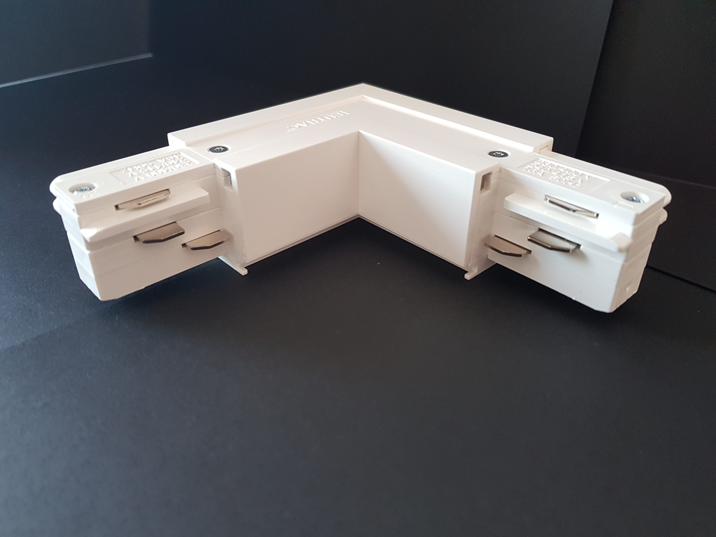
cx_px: 358
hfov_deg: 67.3
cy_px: 268
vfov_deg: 53.1
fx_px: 538
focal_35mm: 26
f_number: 1.7
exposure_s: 1/33
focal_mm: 4.2
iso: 160
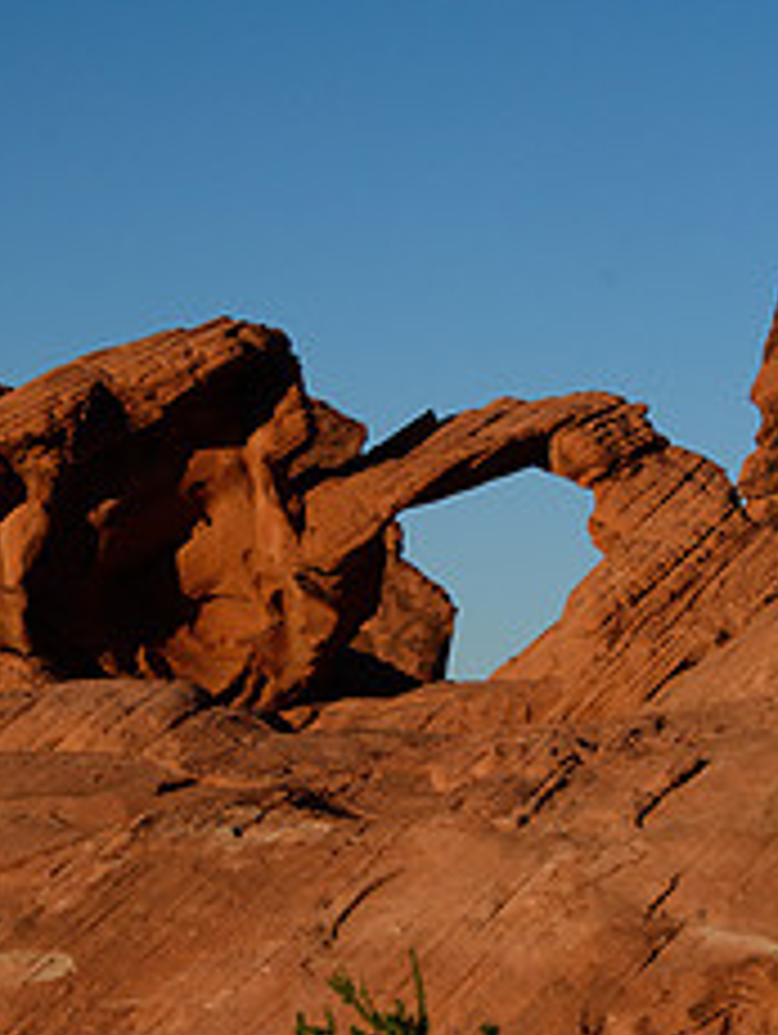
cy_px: 518
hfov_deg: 12.0
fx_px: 3709
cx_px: 454
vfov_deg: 15.9
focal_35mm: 124
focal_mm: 44
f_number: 11
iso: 1000
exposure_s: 1/400
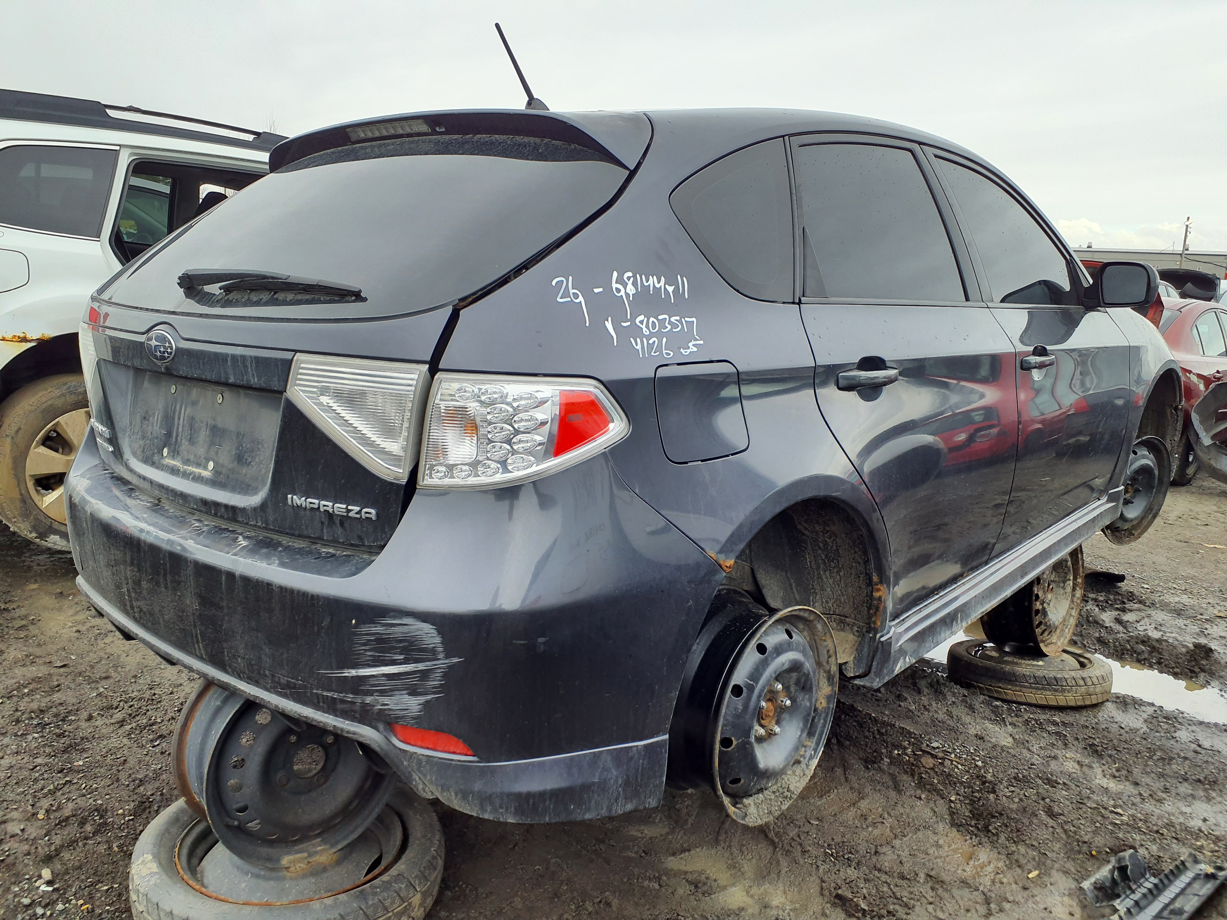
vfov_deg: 51.4
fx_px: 957
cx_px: 614
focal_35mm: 27
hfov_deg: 65.3
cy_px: 460
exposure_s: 1/662
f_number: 1.9
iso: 40
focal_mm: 3.58
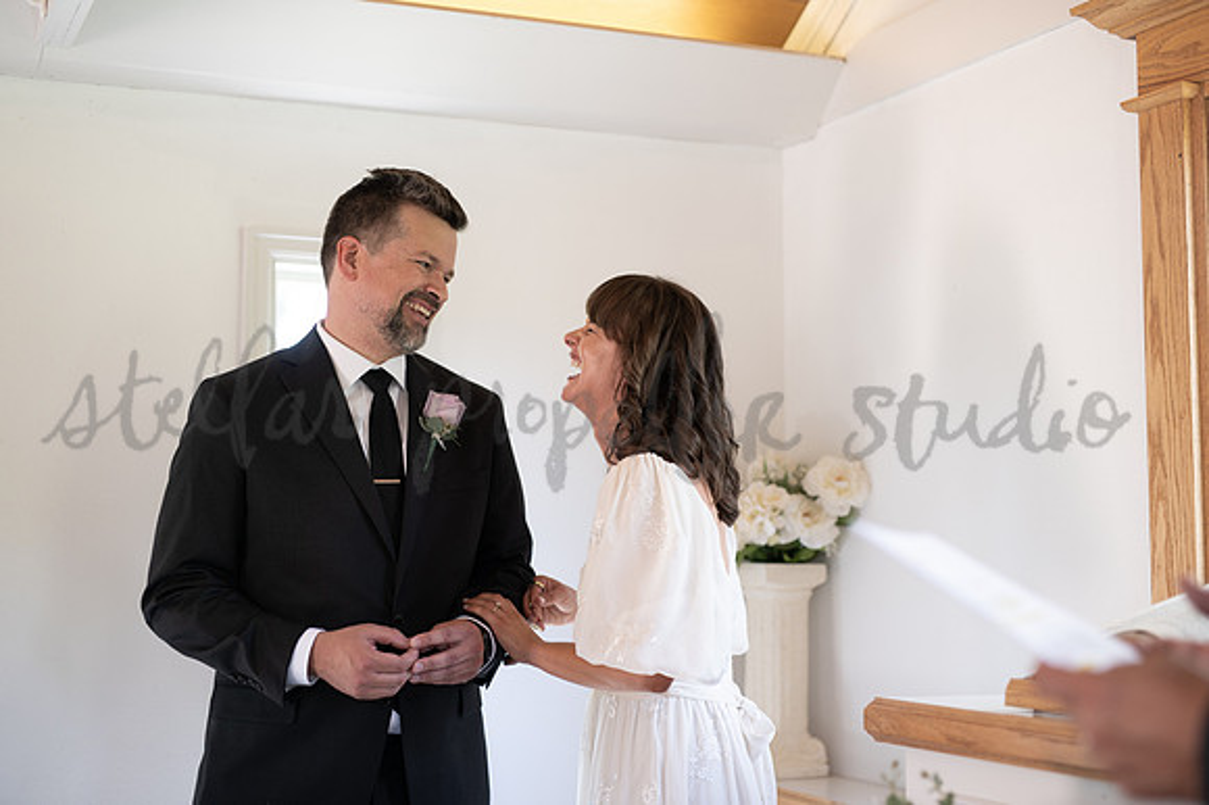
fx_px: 1678
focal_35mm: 50
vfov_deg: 27.0
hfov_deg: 39.6
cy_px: 402
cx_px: 604
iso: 640
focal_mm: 50
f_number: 2.2
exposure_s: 1/200
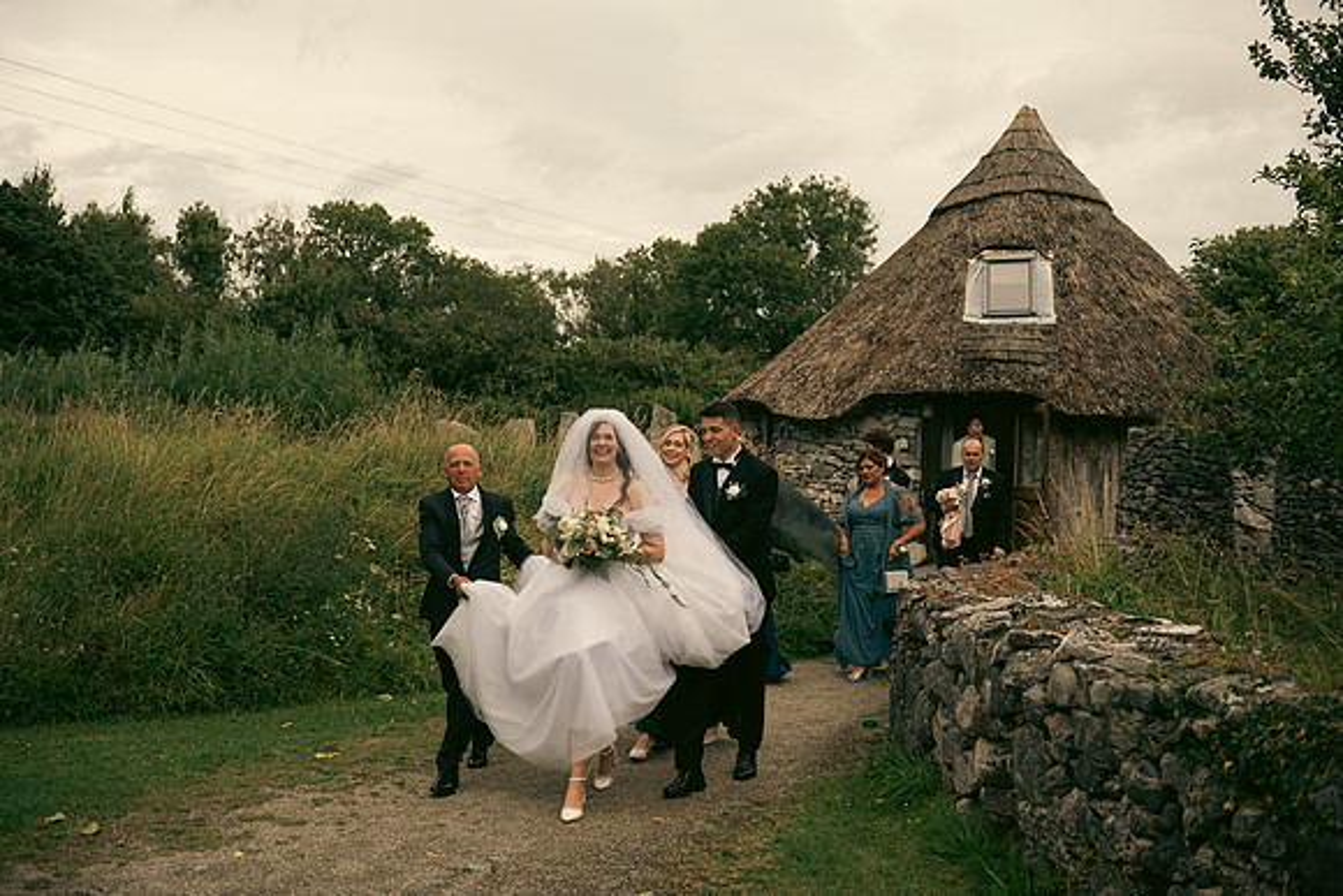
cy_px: 448
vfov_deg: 33.4
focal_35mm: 40
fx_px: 1493
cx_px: 672
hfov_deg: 48.4
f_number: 3.5
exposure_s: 1/1000
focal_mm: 40
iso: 160
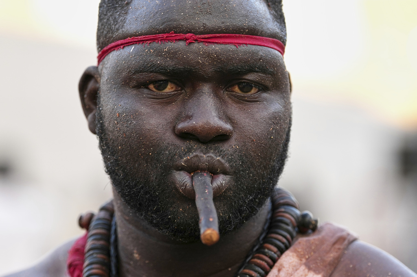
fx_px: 2617
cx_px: 208
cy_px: 138
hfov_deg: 9.1
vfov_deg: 6.1
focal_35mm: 226
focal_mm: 151
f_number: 3.2
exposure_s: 1/500
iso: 400
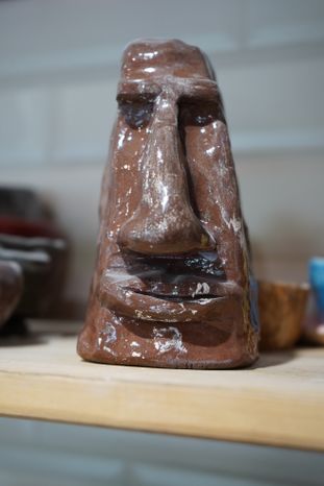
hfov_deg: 26.0
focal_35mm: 52
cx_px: 162
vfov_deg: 38.2
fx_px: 701
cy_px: 243
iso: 1600
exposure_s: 1/60
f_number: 5
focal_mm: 52
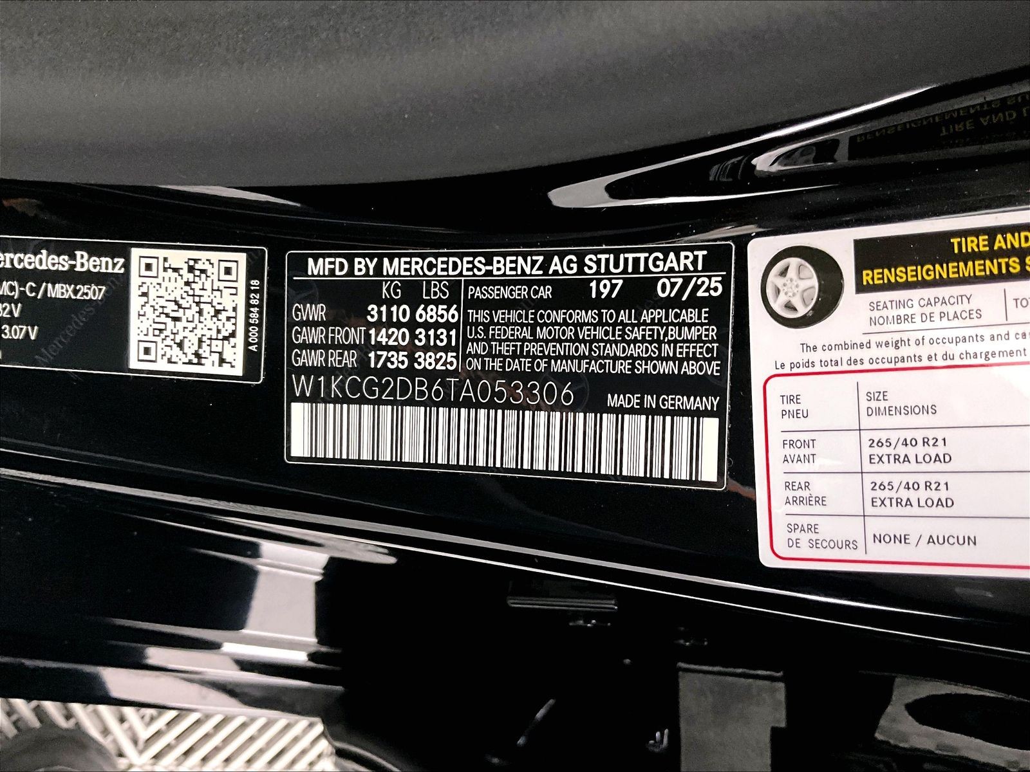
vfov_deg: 48.2
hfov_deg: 61.7
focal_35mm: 29
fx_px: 863
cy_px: 386
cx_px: 515
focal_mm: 3
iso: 250
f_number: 1.8
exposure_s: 1/30
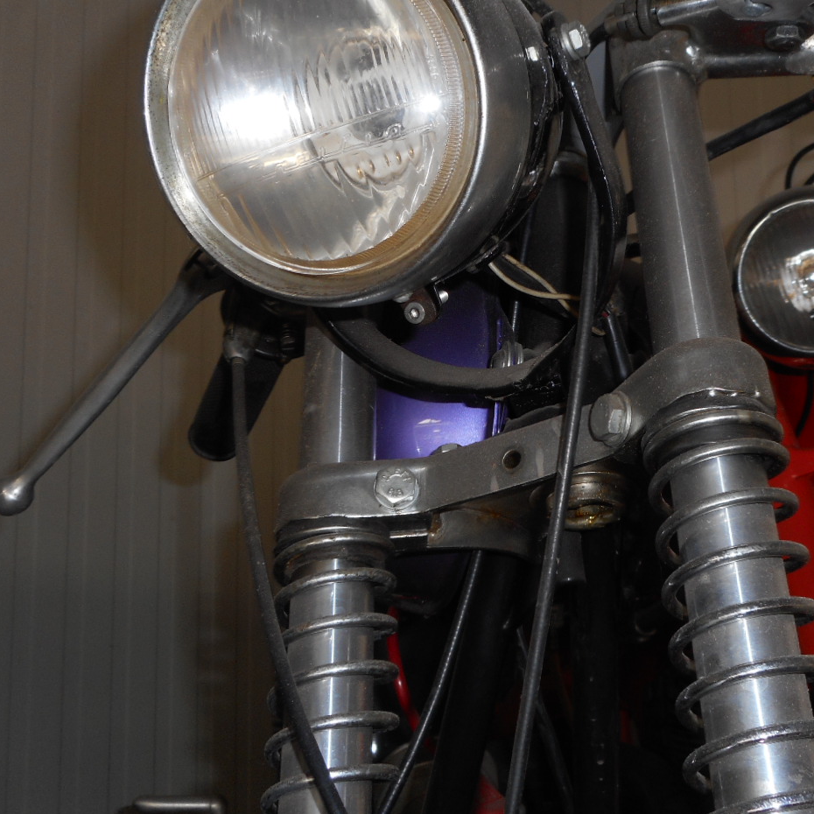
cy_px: 336
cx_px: 527
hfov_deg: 43.4
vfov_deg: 43.7
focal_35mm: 38
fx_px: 1011
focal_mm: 4.5
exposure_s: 1/25
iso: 80
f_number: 3.7
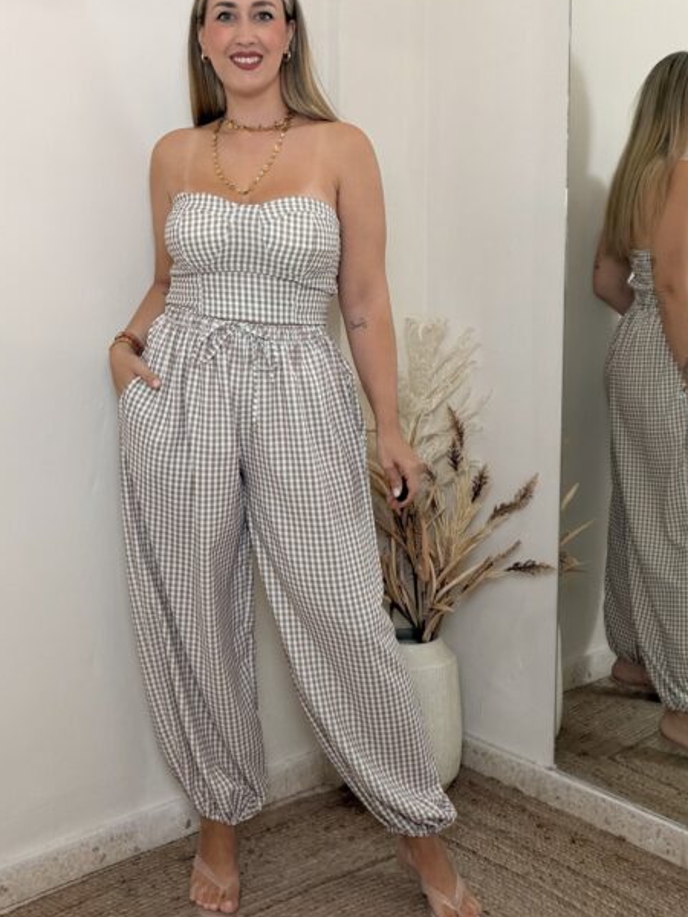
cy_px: 348
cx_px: 281
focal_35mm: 40
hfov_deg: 35.9
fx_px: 1060
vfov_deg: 46.4
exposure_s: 1/50
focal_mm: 2.71
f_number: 1.9
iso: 80
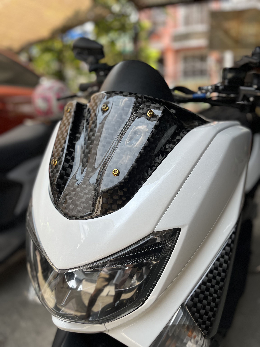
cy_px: 174
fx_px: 260
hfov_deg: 53.1
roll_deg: +3.0
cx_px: 130
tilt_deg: -18.6
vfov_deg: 67.3
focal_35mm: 26
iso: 50
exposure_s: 1/661
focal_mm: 5.1
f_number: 1.6
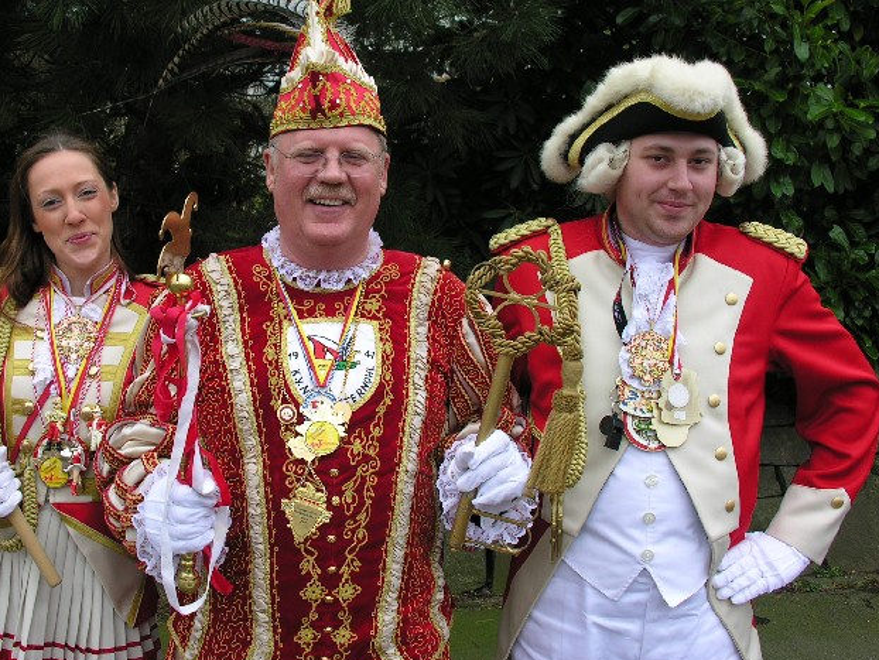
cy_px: 288
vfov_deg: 32.2
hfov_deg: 41.9
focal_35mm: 45
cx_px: 362
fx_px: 1143
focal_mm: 8.9
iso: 50
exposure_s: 1/77.6
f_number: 4
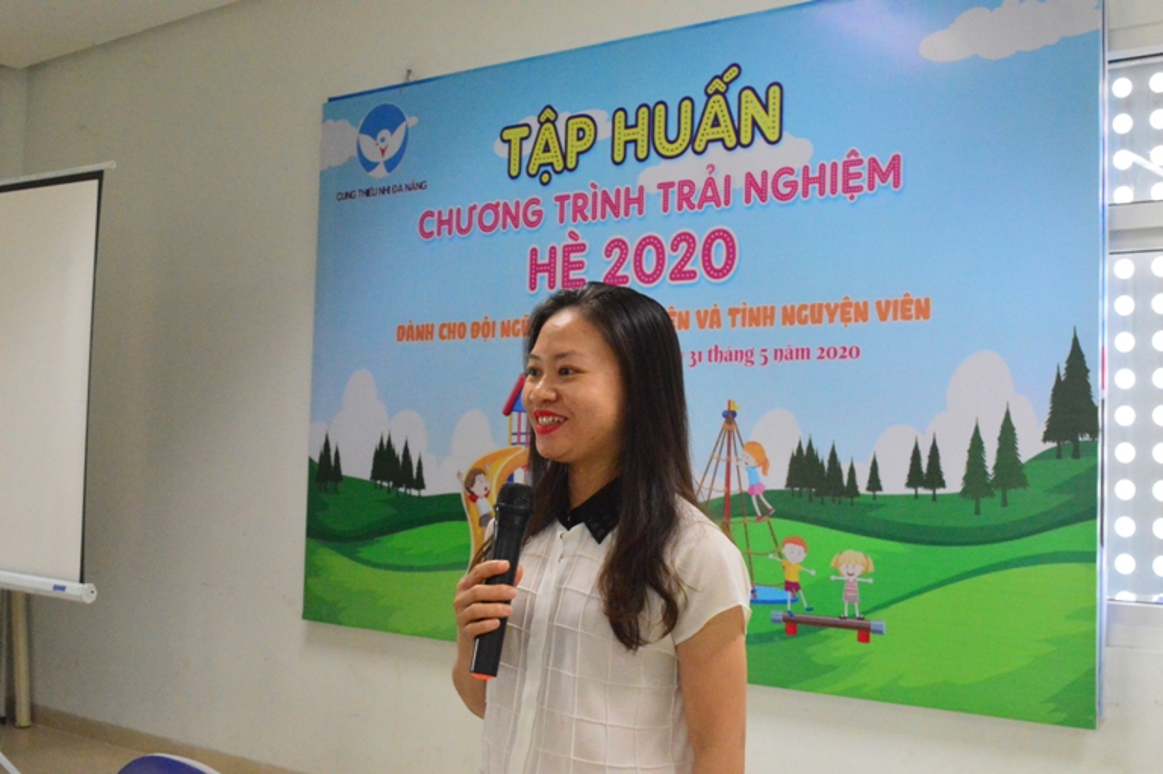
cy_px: 387
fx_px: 1404
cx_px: 582
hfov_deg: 45.0
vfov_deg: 30.8
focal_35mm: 44
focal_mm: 29
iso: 6400
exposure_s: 1/100
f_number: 10
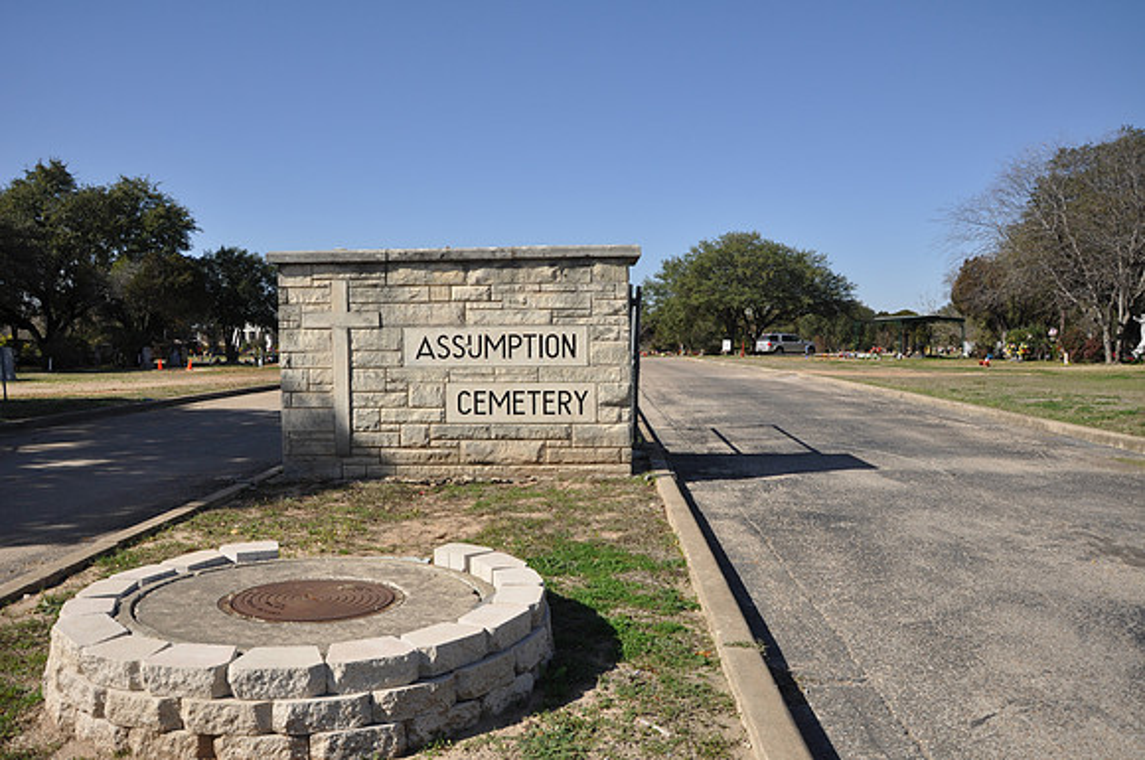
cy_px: 380
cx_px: 572
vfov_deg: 47.8
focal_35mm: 27
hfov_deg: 67.5
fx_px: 858
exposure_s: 1/250
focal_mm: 18
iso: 200
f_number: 8
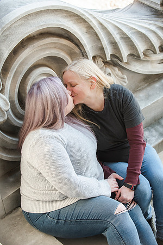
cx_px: 82
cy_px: 122
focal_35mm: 75
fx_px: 509
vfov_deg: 27.0
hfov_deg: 18.2
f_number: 4
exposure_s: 1/400
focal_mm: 75
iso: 400
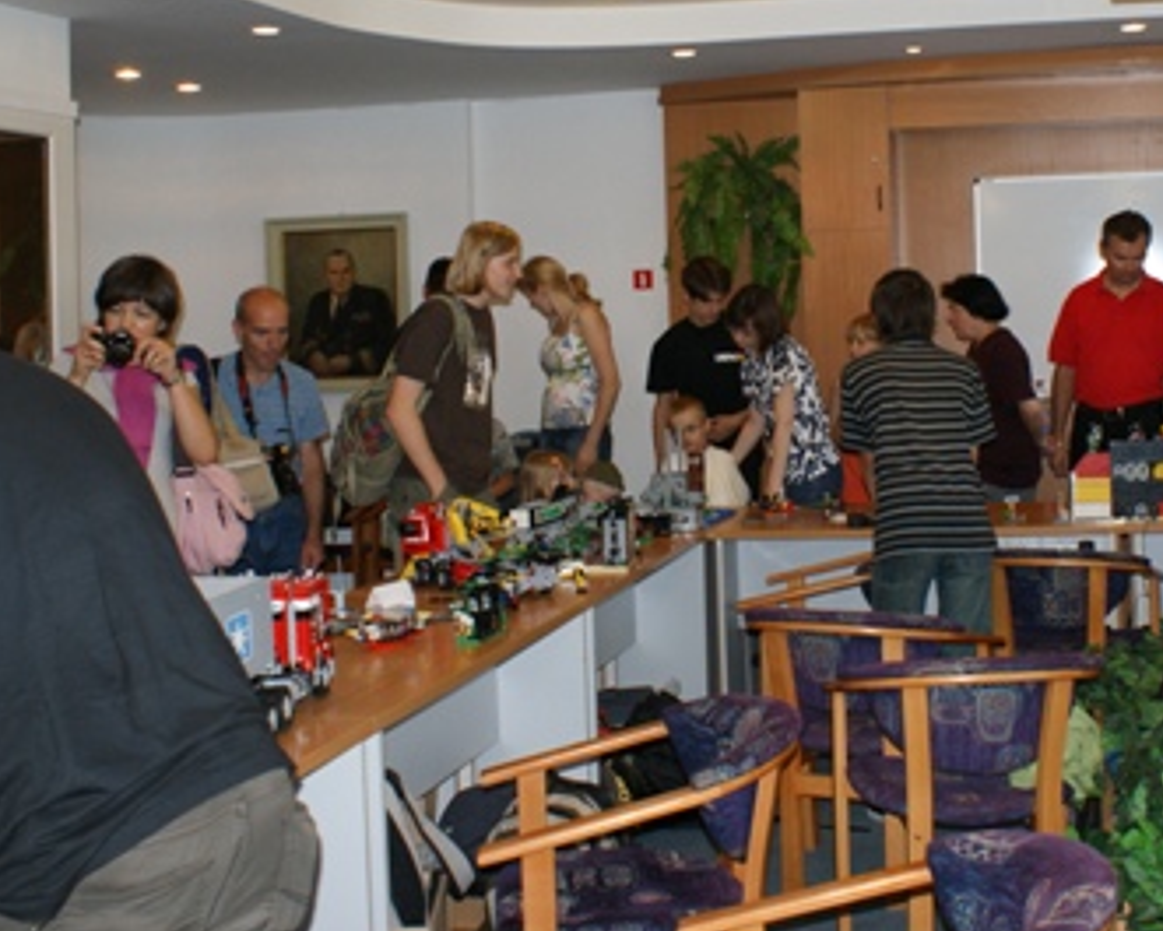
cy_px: 288
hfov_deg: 37.4
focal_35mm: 49
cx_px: 815
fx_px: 1687
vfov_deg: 30.6
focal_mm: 18
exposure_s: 1/60
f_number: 5.6
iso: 400
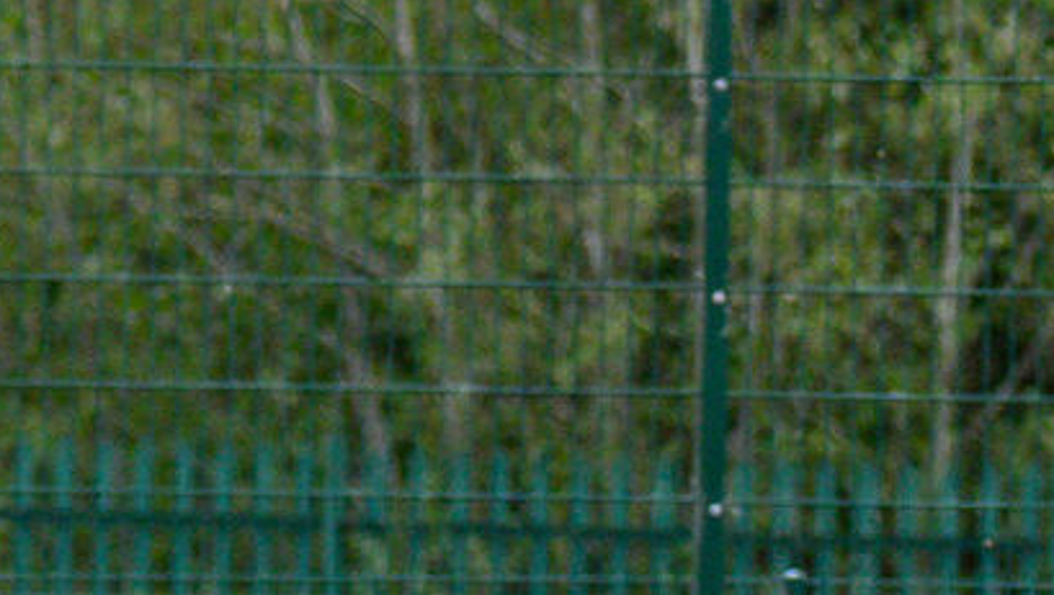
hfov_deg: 1.5
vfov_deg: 0.9
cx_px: 1200
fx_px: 39501
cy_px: 1323
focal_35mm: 1412
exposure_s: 1/1600
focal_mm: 140
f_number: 4.8
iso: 640
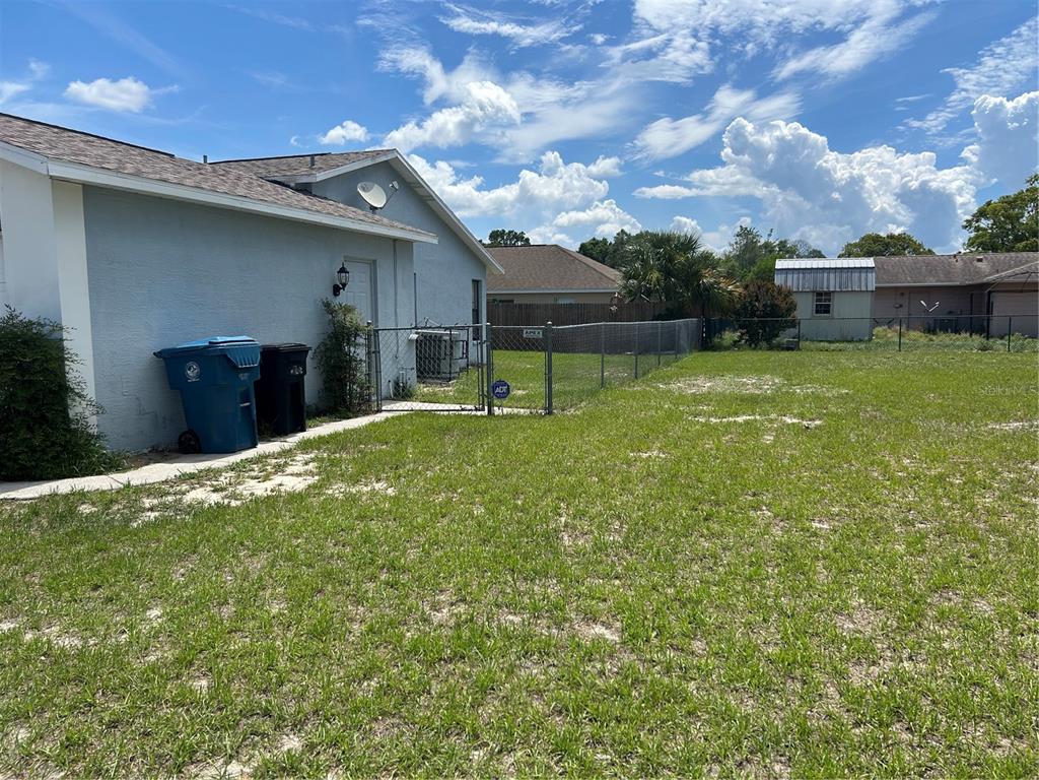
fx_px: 780
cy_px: 390
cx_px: 520
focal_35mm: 26
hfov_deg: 67.3
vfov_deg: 53.1
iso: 50
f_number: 1.5
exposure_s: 1/5076
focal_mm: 5.7
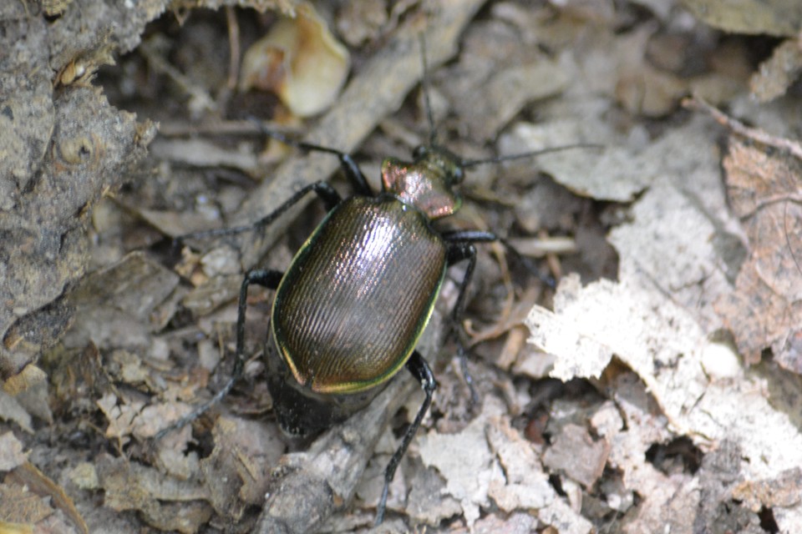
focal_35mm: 450
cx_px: 401
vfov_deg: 3.1
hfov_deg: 4.6
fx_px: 10024
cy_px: 267
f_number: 5.6
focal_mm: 300
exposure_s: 1/125
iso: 1250
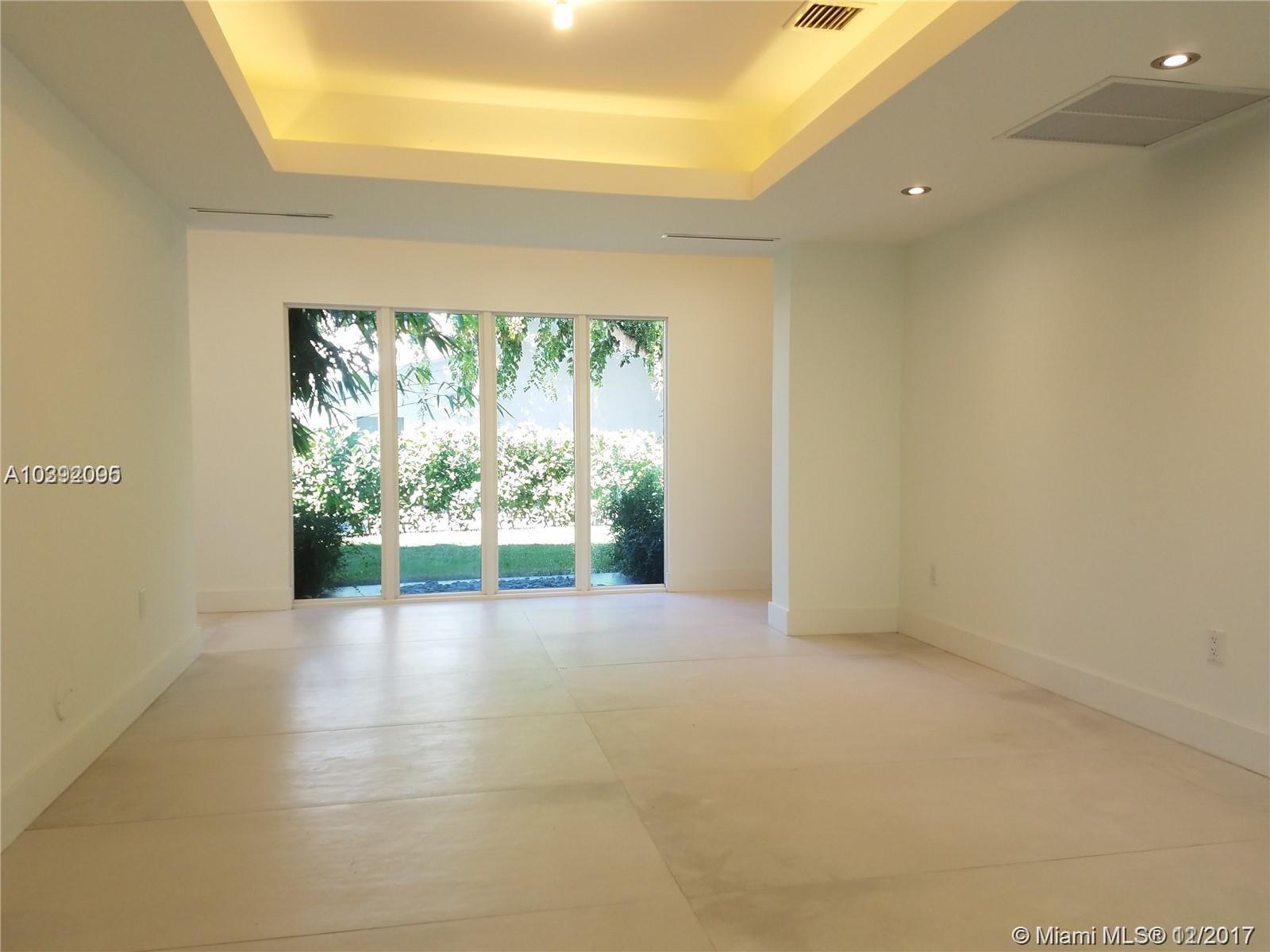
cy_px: 476
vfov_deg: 53.1
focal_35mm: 26
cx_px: 635
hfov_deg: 67.3
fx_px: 954
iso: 40
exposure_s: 1/60
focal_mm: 4.2
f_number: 1.7
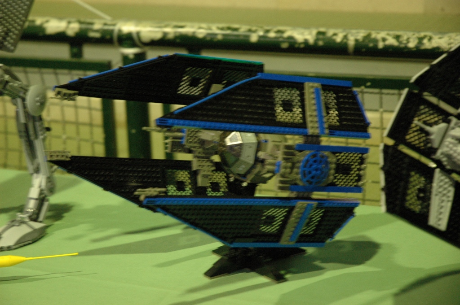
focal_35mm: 98
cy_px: 152
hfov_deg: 20.9
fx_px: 1244
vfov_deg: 14.0
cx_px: 230
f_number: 4.5
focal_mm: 65
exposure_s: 1/10
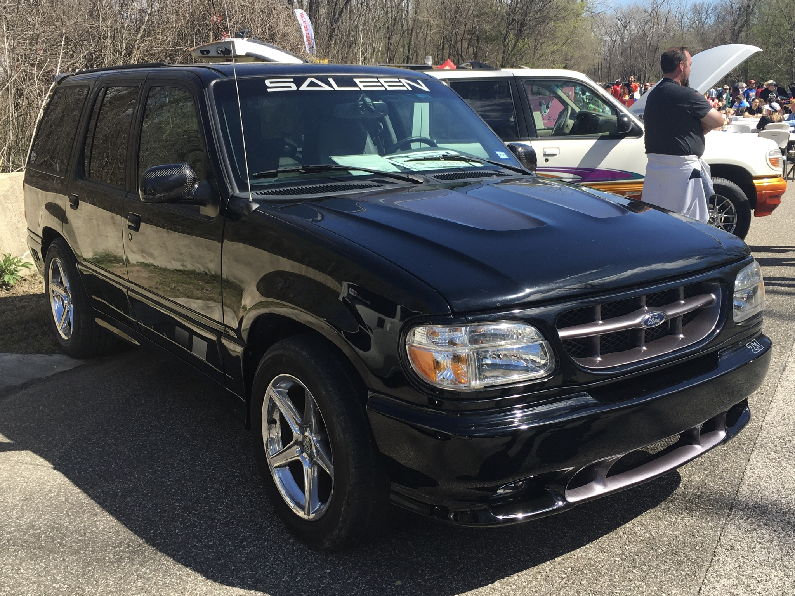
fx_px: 666
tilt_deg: -11.4
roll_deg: +0.7
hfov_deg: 61.7
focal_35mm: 29
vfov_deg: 48.2
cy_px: 298
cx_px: 398
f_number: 2.2
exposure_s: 1/836
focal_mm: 4.15
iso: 25
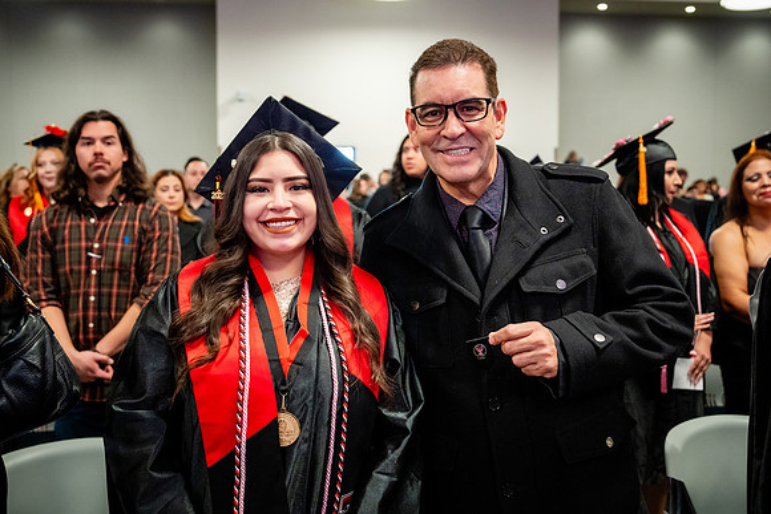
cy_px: 248
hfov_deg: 56.1
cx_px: 378
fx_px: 723
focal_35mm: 34
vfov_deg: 39.2
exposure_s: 1/160
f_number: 2.8
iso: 3200
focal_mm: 28
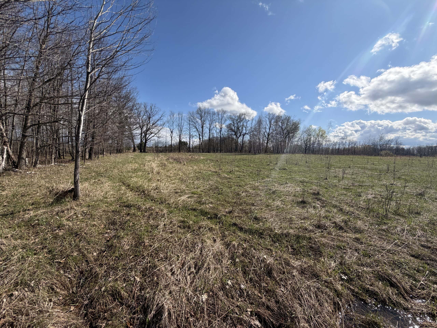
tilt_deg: +1.8
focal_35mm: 14
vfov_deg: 85.7
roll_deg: +1.7
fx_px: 177
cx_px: 218
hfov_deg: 102.1
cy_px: 164
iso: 25
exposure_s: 1/1312
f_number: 2.2
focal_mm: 2.22
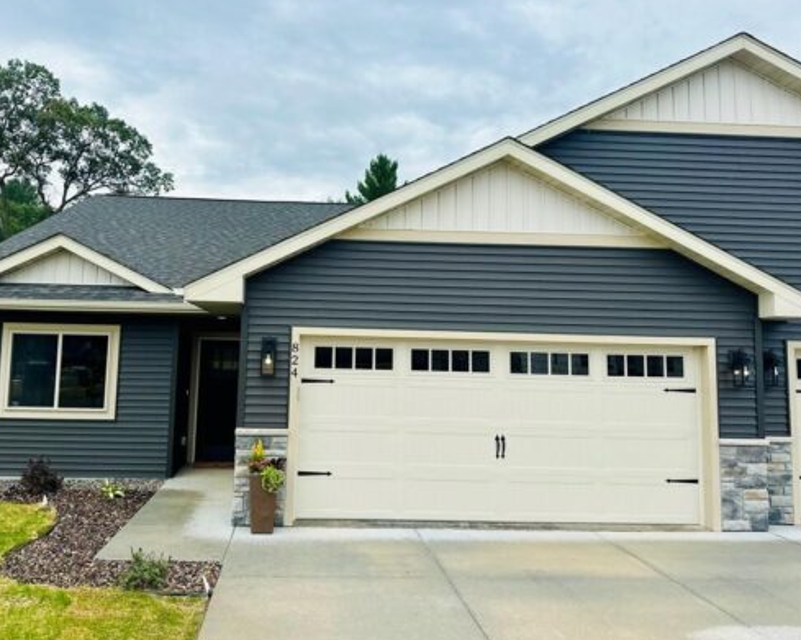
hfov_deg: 61.8
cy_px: 288
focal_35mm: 28
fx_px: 664
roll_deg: -0.5
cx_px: 333
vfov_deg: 51.4
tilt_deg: +6.9
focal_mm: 6.86
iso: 80
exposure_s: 1/3058
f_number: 1.78
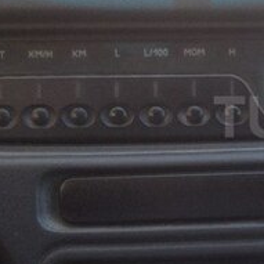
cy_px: 117
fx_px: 923
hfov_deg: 15.4
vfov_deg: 16.3
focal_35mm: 107
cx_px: 355
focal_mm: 4.28
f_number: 2.4
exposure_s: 1/120
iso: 80
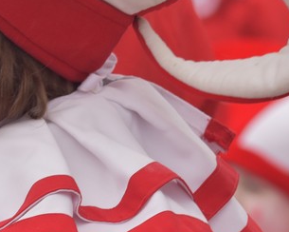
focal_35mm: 464
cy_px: 2
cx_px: -20
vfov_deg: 3.3
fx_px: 3969
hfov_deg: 4.2
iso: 320
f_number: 5.6
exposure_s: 1/160
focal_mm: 98
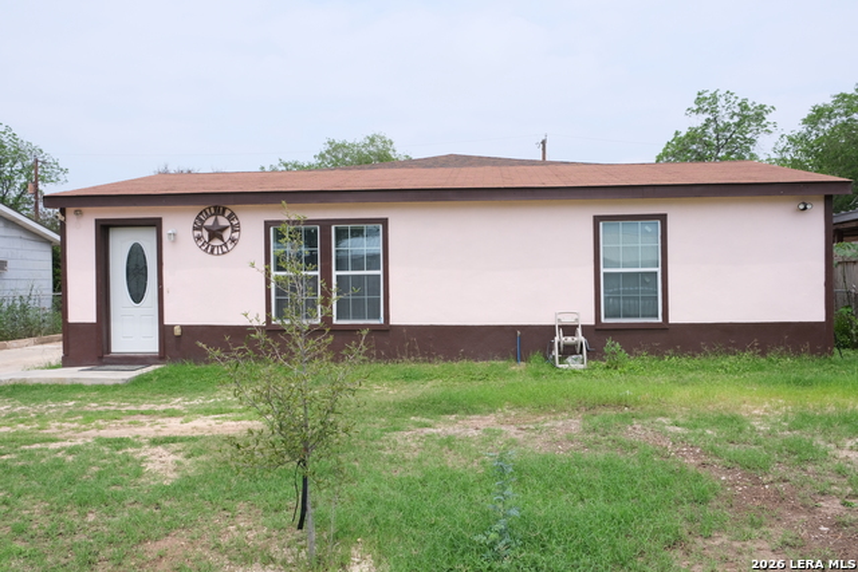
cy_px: 286
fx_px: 691
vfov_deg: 45.0
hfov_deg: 63.6
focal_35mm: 29
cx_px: 429
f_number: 8
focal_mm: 19.6
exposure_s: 1/420
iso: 320
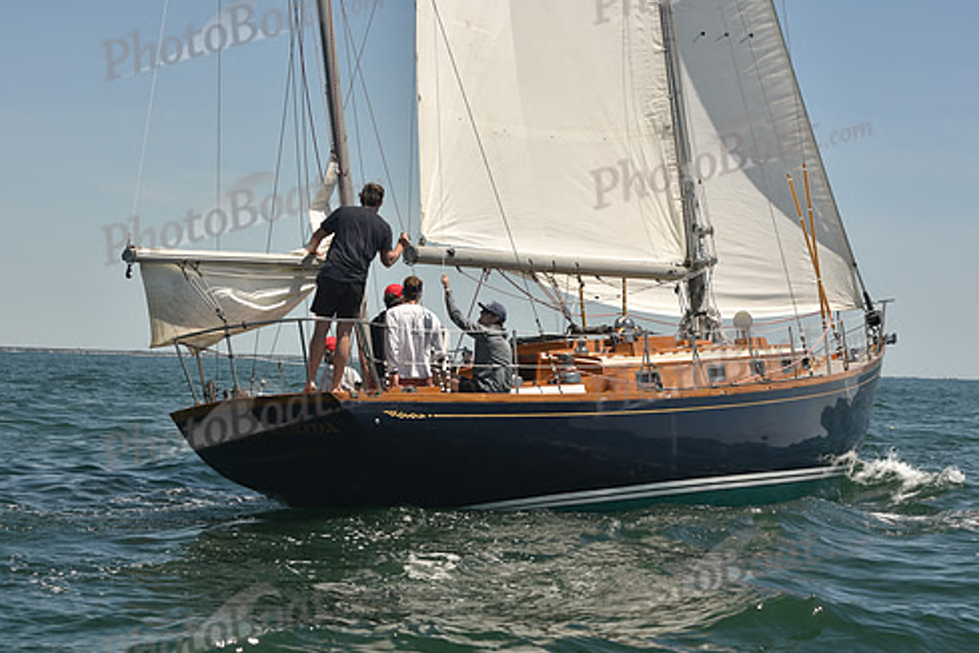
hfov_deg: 24.5
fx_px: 2257
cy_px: 289
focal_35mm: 83
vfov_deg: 16.5
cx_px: 488
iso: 250
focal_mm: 70
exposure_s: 1/800
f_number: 6.3
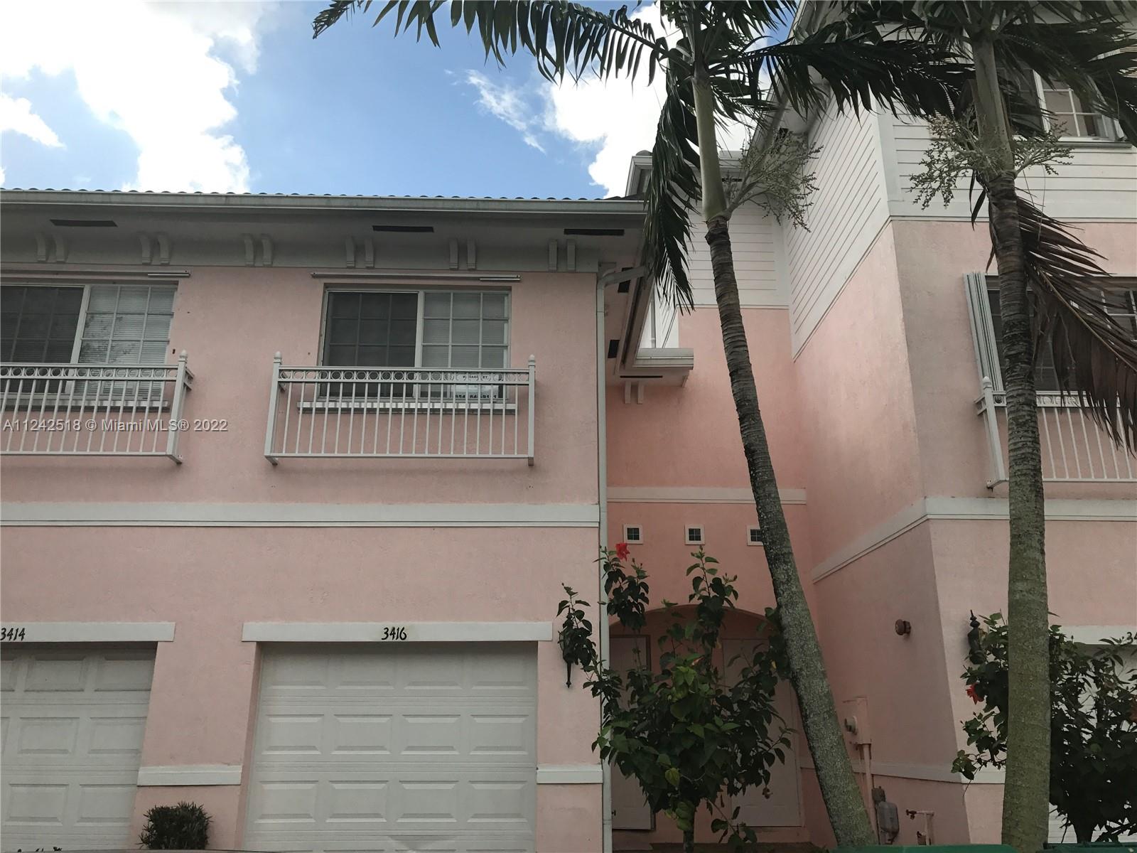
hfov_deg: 63.4
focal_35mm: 28
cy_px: 426
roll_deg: +1.1
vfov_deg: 49.7
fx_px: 920
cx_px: 568
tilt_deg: +19.5
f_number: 1.8
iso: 20
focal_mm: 3.99
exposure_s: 1/2591
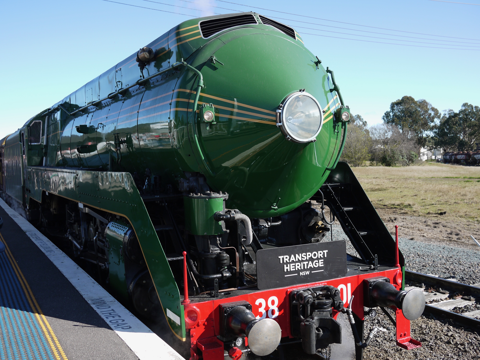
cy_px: 180
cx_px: 240
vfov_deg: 36.0
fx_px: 555
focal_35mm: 40
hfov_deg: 46.8
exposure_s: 1/500
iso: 100
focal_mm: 20
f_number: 4
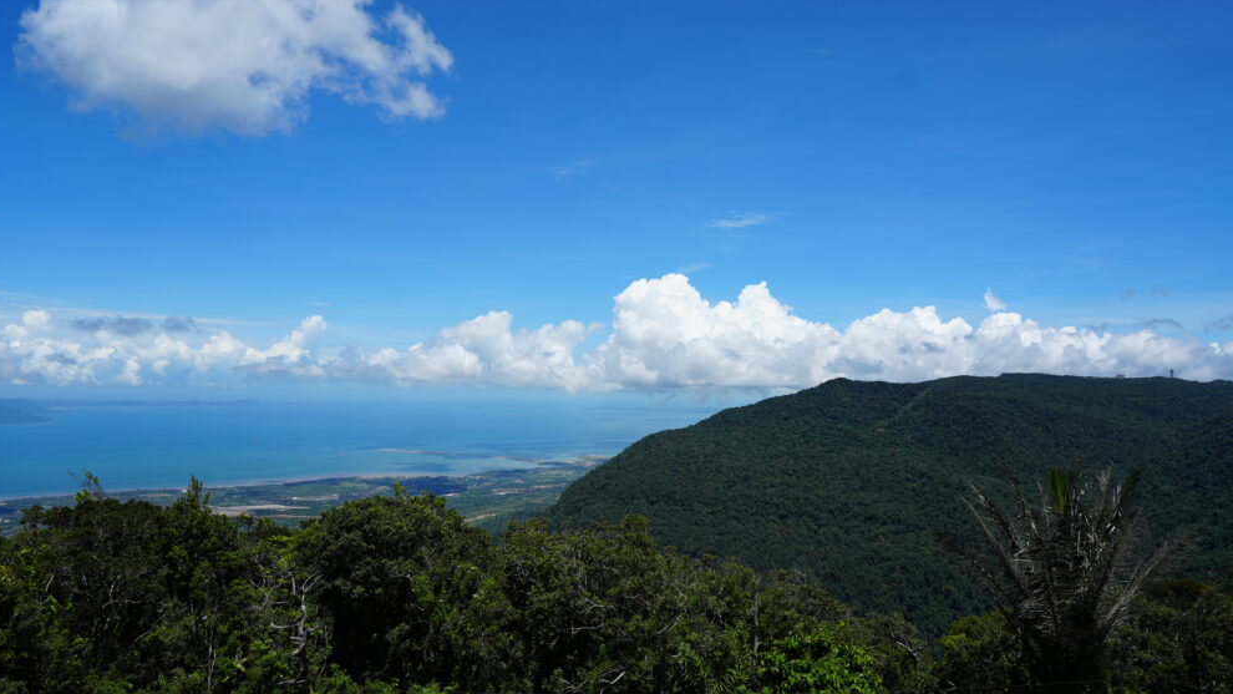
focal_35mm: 26
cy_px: 363
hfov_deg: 71.9
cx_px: 625
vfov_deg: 44.4
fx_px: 850
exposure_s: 1/1000
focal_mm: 24
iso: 100
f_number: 5.6
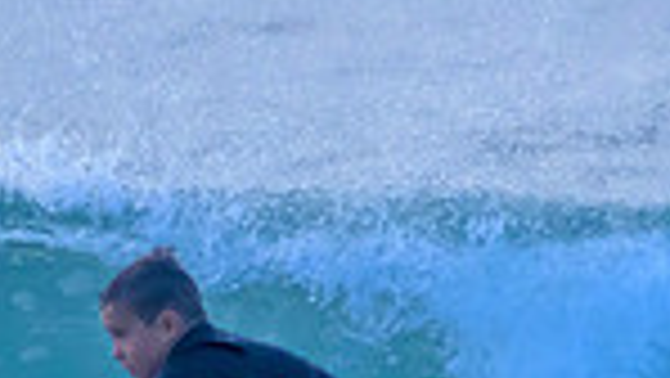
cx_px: 0
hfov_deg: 0.6
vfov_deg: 0.4
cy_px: 533
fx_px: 61609
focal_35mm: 3466
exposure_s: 1/2000
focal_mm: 850
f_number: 11
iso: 4500
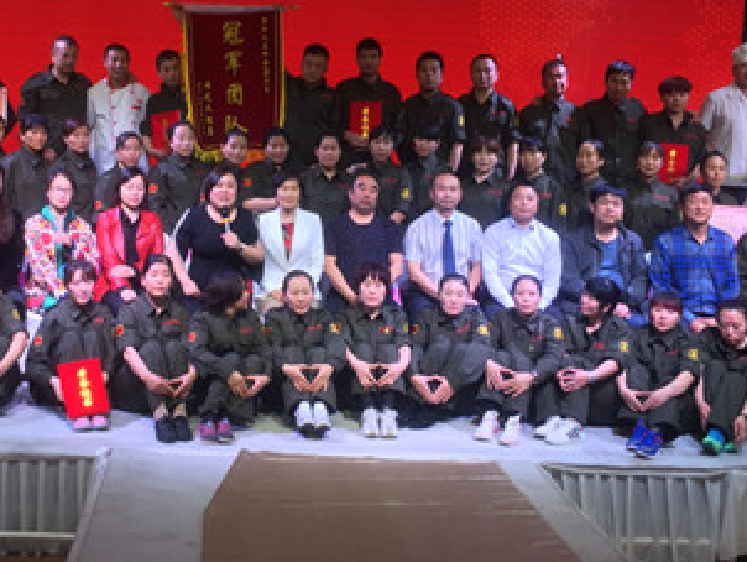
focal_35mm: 48
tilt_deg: -3.8
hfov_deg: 39.4
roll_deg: -1.1
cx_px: 280
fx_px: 1037
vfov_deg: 30.2
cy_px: 227
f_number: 2.2
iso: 32
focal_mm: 4.15
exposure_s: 1/50
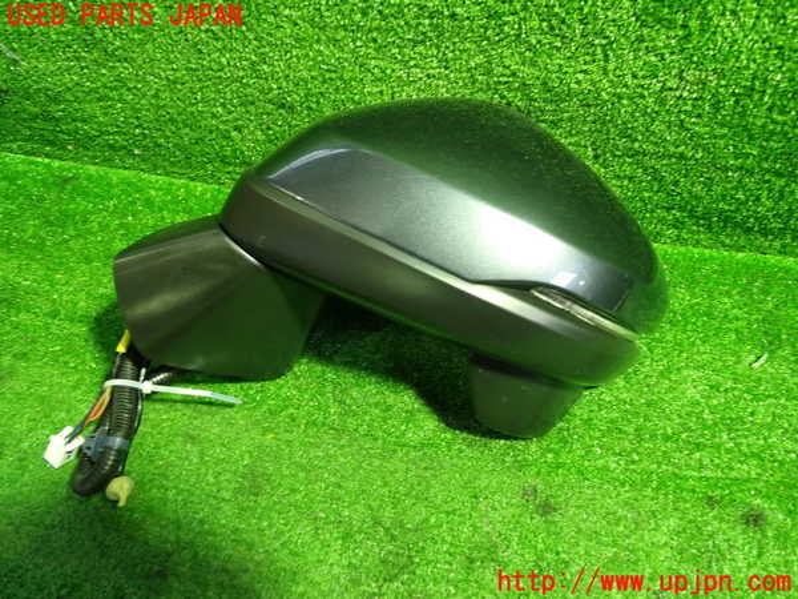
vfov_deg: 46.8
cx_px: 399
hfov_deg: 60.0
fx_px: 692
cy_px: 300
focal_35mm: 30
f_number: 2.3
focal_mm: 5.4
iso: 640
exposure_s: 1/30
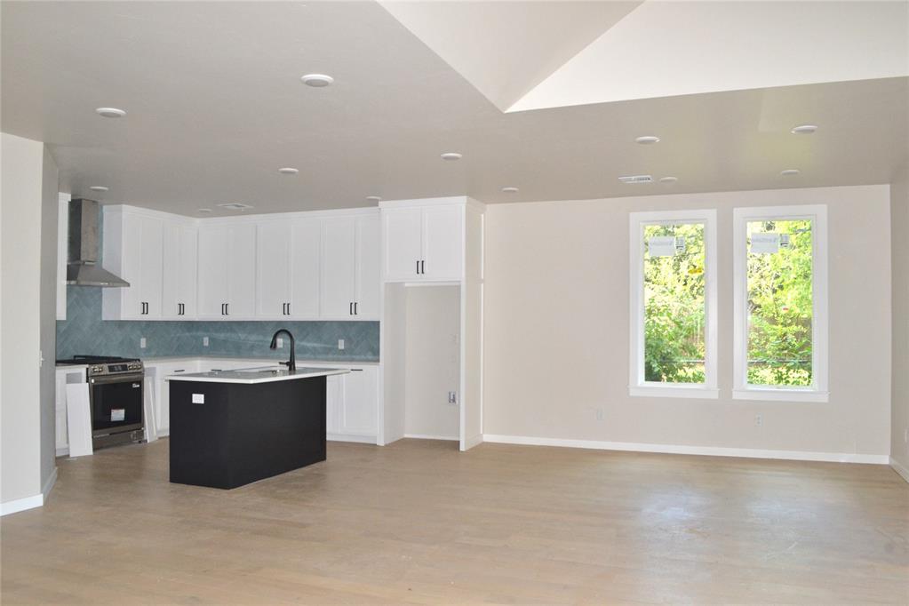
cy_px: 303
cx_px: 454
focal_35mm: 27
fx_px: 682
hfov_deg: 67.4
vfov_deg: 47.9
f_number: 11
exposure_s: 1/40
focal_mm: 18
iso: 800
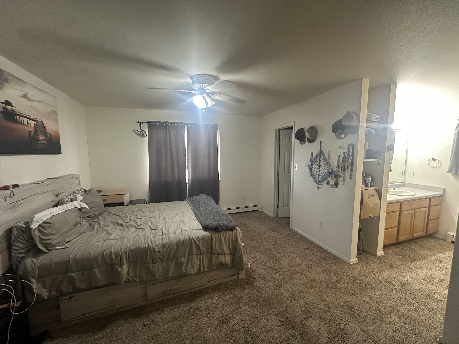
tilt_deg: -6.5
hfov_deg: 102.1
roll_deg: +0.9
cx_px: 230
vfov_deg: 85.7
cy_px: 172
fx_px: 186
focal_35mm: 14
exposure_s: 1/60
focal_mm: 2.22
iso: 320
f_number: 2.2
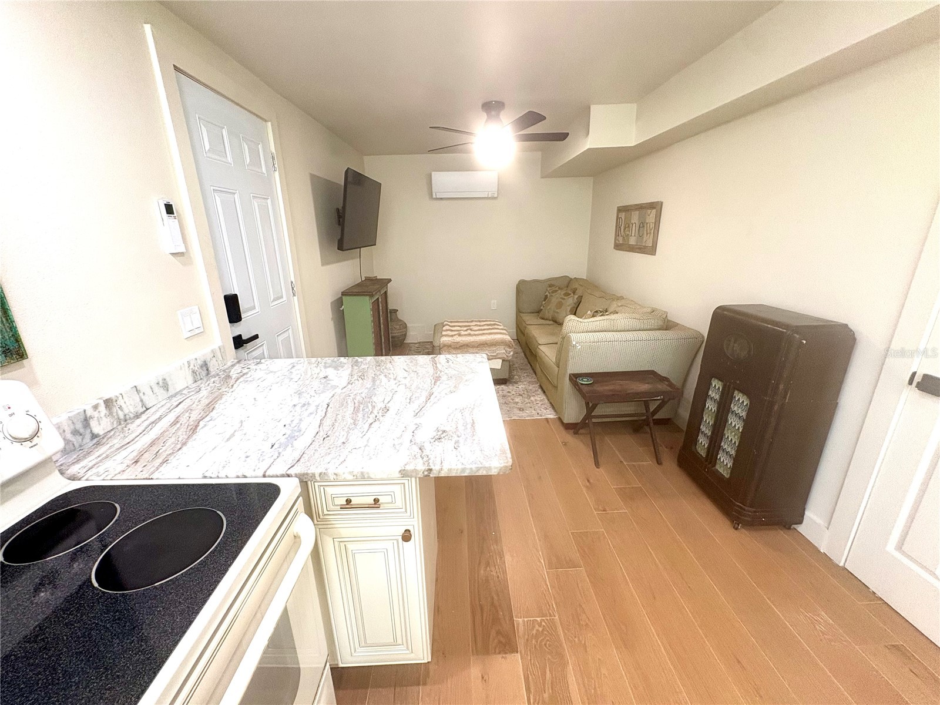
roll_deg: +2.0
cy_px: 352
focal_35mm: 14
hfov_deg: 102.1
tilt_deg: -16.5
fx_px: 380
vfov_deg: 85.7
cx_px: 470
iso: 160
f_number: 2.2
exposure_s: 1/60
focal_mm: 2.22
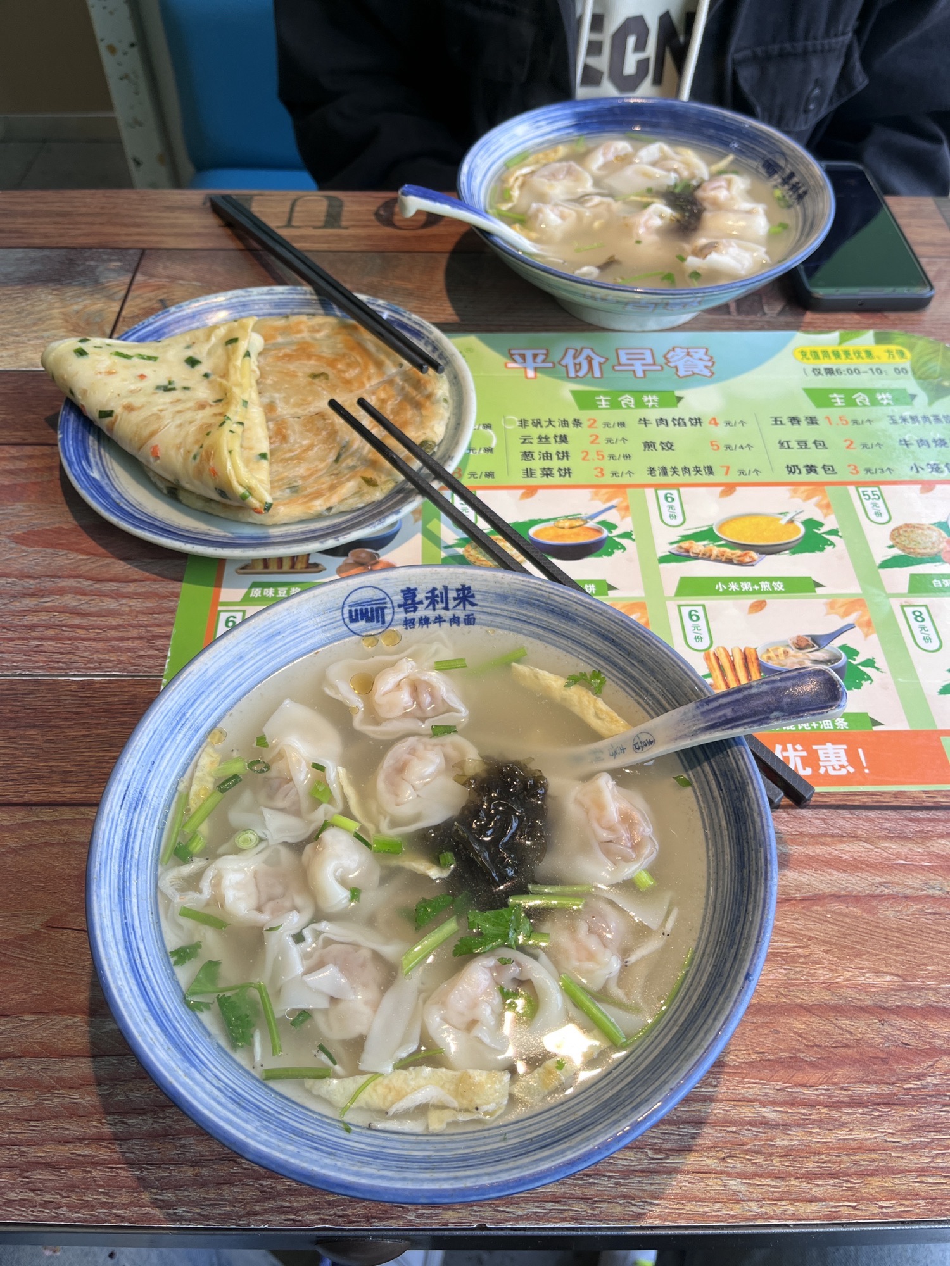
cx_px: 475
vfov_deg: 67.3
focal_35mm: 26
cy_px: 633
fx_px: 951
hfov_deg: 53.1
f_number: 1.6
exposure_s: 1/122
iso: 32
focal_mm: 5.1
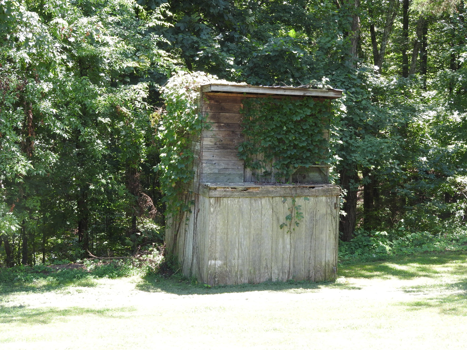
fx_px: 944
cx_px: 234
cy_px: 175
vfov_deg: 21.0
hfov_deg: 27.8
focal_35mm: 70
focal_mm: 12.5
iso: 100
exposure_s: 1/60
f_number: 4.5
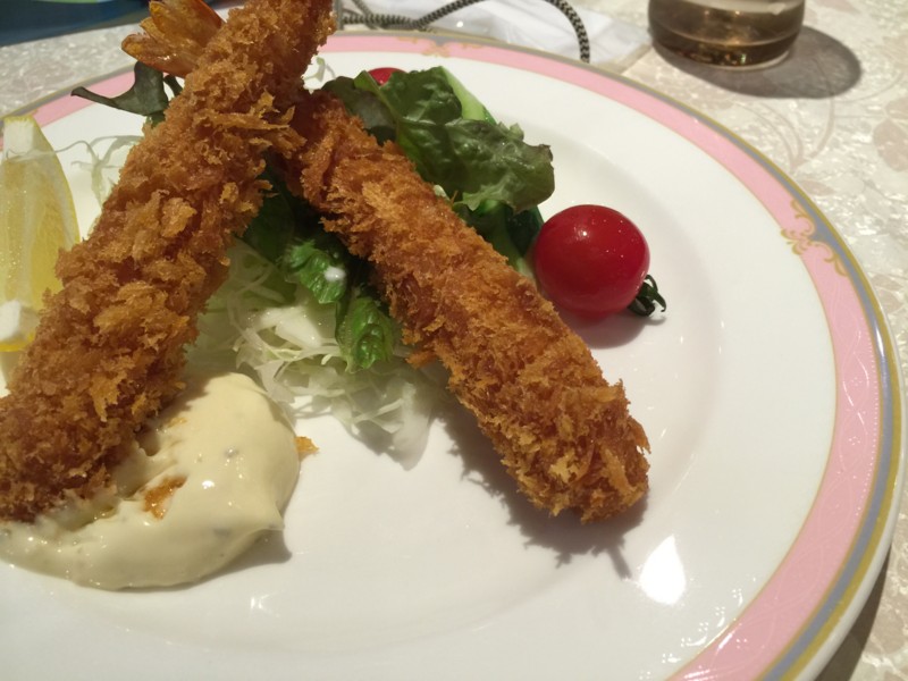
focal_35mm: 29
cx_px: 454
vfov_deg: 48.2
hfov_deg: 61.7
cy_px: 340
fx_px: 761
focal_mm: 4.15
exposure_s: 1/30
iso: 50
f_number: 2.2
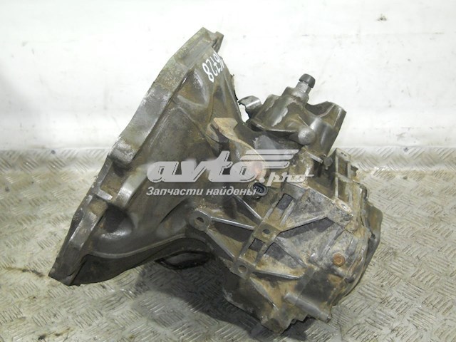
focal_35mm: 41
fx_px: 540
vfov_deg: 35.1
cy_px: 171
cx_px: 228
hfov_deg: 45.8
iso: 320
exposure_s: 1/30
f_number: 3.1
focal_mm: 6.72
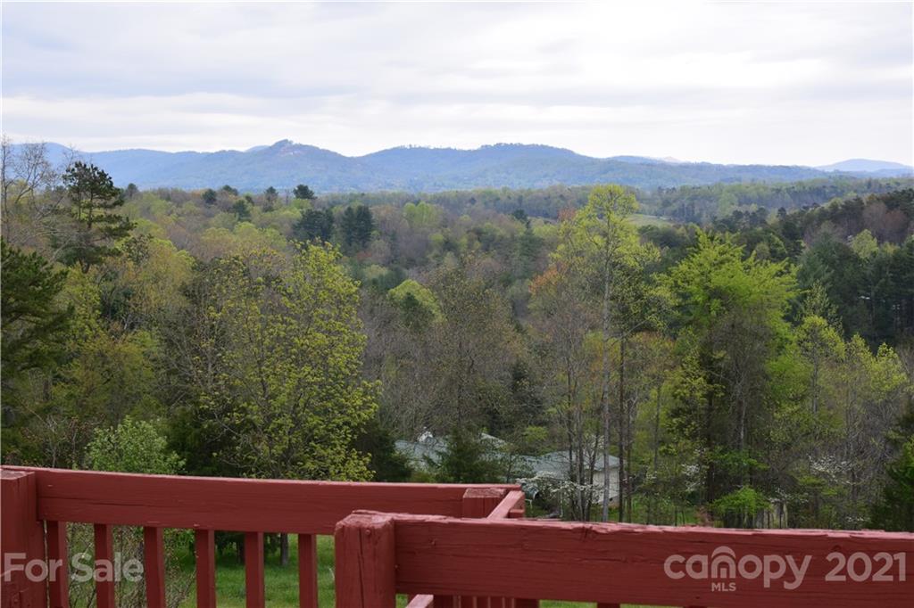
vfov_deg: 25.7
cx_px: 457
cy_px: 304
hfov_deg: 37.9
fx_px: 1332
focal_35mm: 52
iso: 400
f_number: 9
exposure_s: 1/125
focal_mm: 35
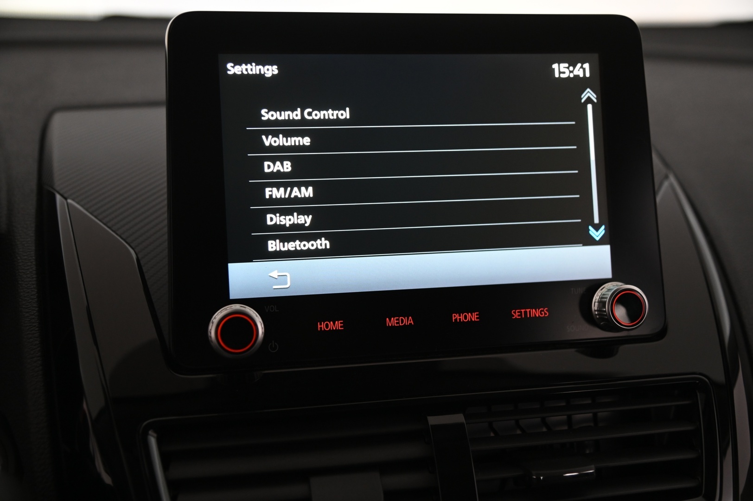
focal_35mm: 44
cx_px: 376
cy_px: 250
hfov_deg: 44.5
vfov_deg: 30.5
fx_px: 920
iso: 2000
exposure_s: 1/50
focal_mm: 44
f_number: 4
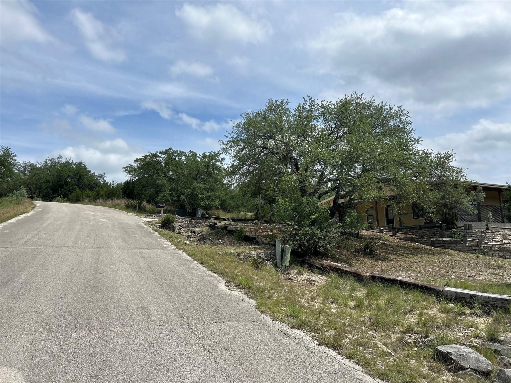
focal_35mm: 26
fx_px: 384
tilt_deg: +10.1
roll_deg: +1.3
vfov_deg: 53.1
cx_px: 256
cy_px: 192
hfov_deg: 67.3
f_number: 1.5
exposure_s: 1/7463
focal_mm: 5.7
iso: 50
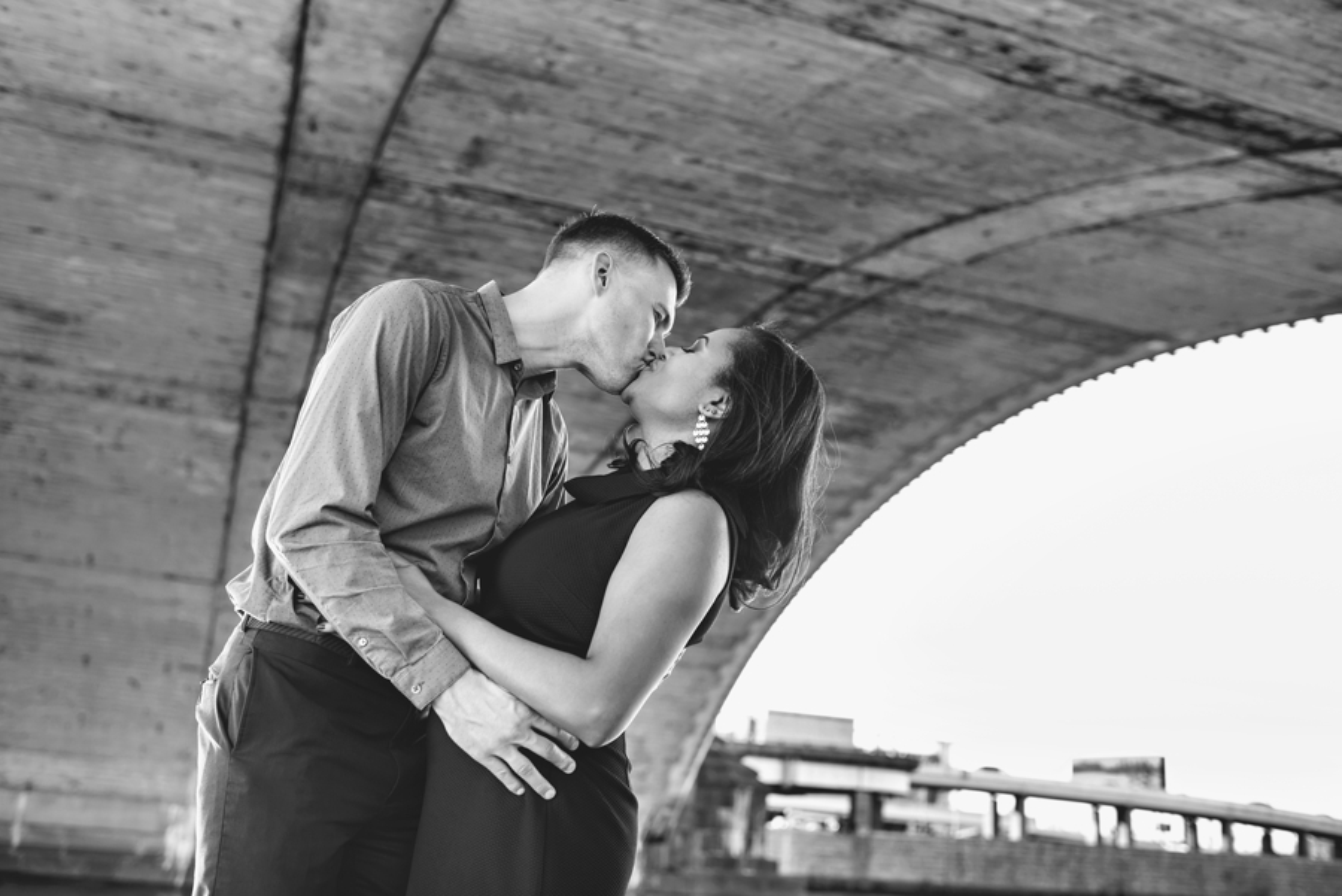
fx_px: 1305
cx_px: 671
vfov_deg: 37.9
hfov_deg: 54.4
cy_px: 448
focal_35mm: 35
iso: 200
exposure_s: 1/250
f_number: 2.8
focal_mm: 35
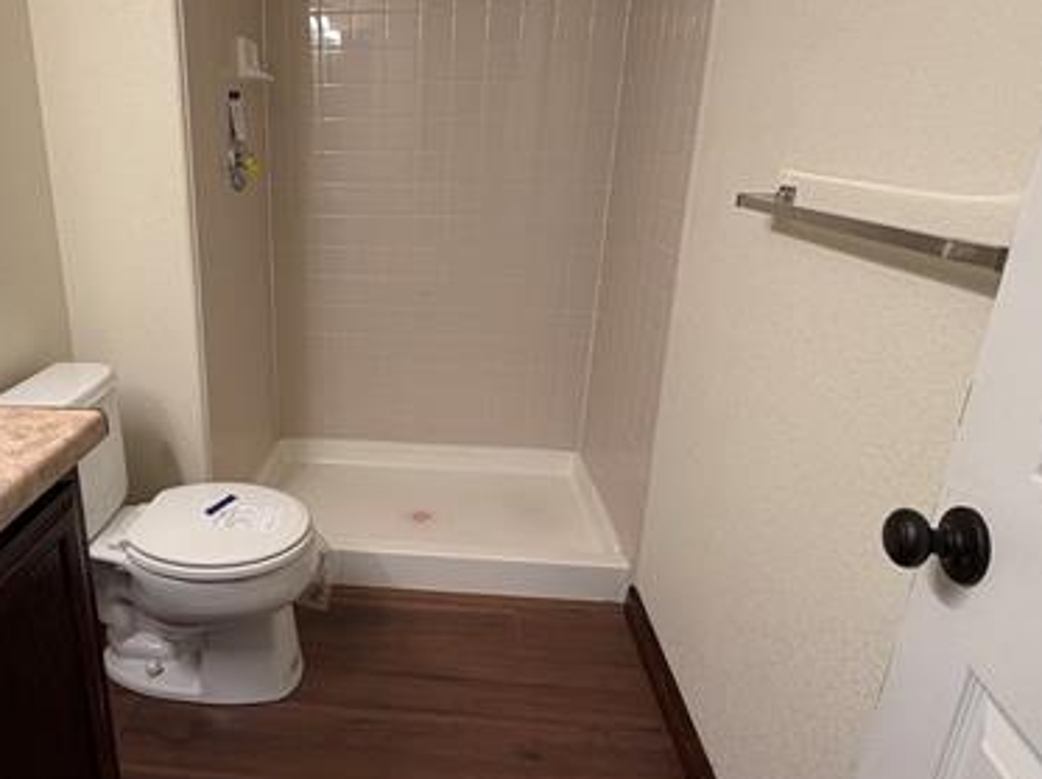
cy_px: 373
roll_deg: +0.0
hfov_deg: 70.1
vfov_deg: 56.7
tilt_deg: -17.7
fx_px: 722
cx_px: 369
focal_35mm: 24
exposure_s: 1/60
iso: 200
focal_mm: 2.22
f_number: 2.2
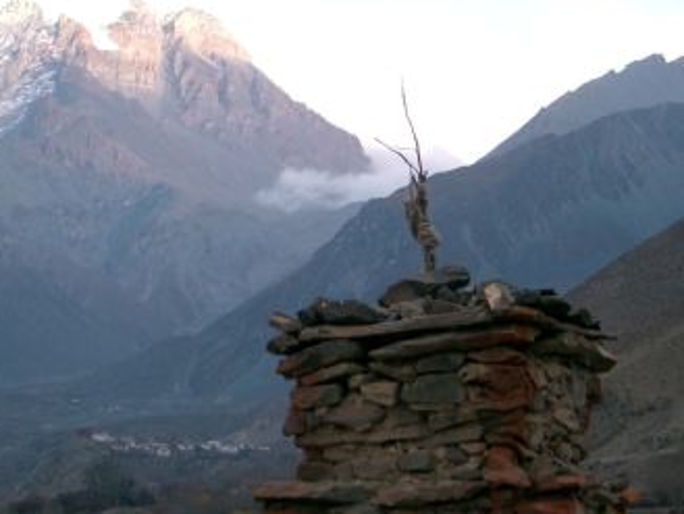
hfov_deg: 18.0
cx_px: 330
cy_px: 250
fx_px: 2155
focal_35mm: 109
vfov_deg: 13.6
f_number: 4.1
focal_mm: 17.2
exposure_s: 1/100
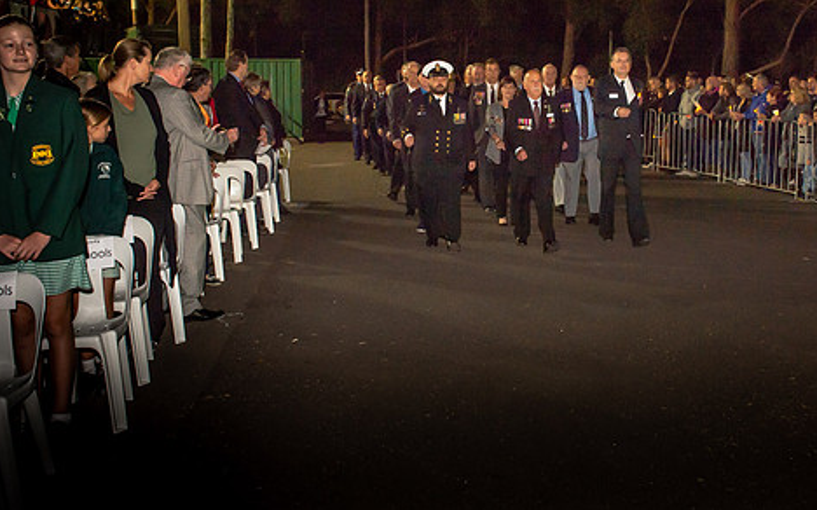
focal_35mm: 41
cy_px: 175
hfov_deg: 47.7
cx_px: 523
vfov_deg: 31.0
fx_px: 912
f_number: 5.6
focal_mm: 26
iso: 800
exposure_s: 1/60
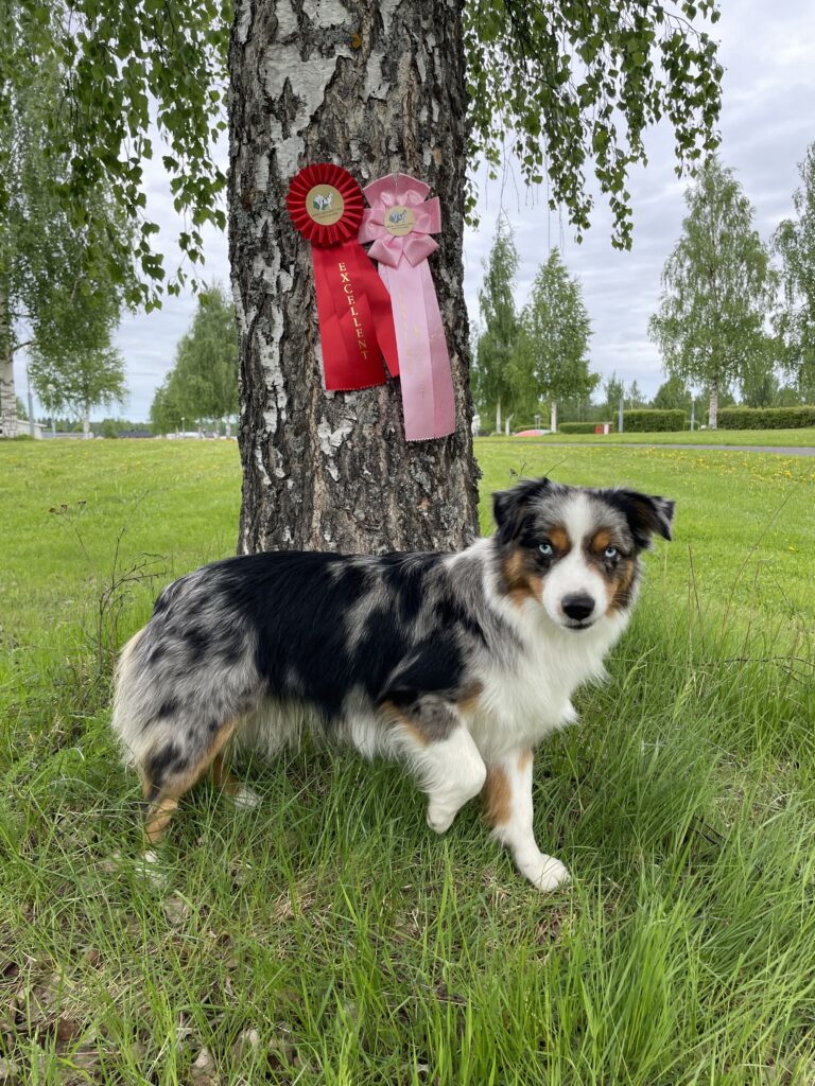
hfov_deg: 53.1
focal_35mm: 26
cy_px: 543
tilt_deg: -5.8
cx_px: 408
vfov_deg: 67.3
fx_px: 816
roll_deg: +3.5
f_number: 1.6
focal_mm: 4.2
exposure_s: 1/807
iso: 32
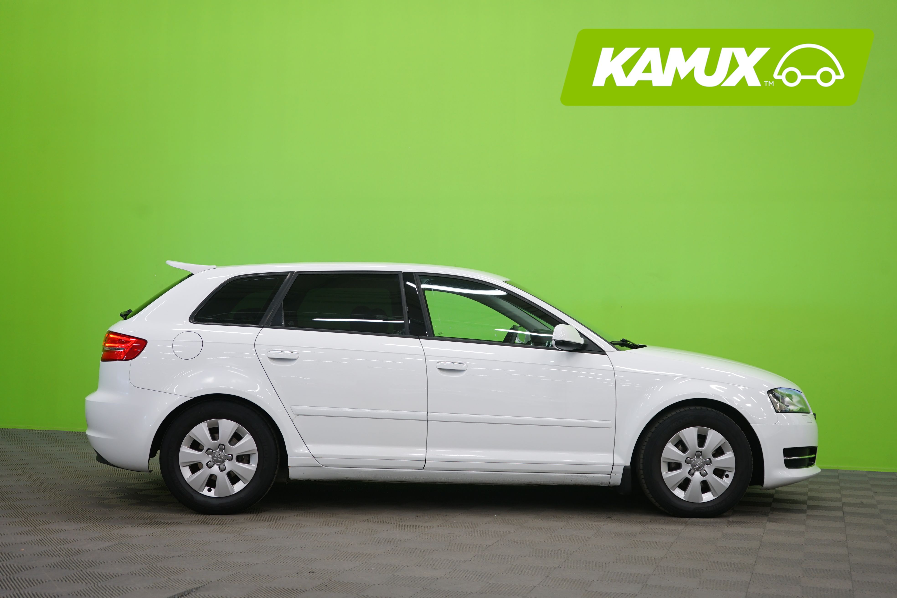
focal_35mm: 46
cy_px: 299
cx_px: 448
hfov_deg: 42.7
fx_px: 1146
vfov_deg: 29.2
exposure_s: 1/10
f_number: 5
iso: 400
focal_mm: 46
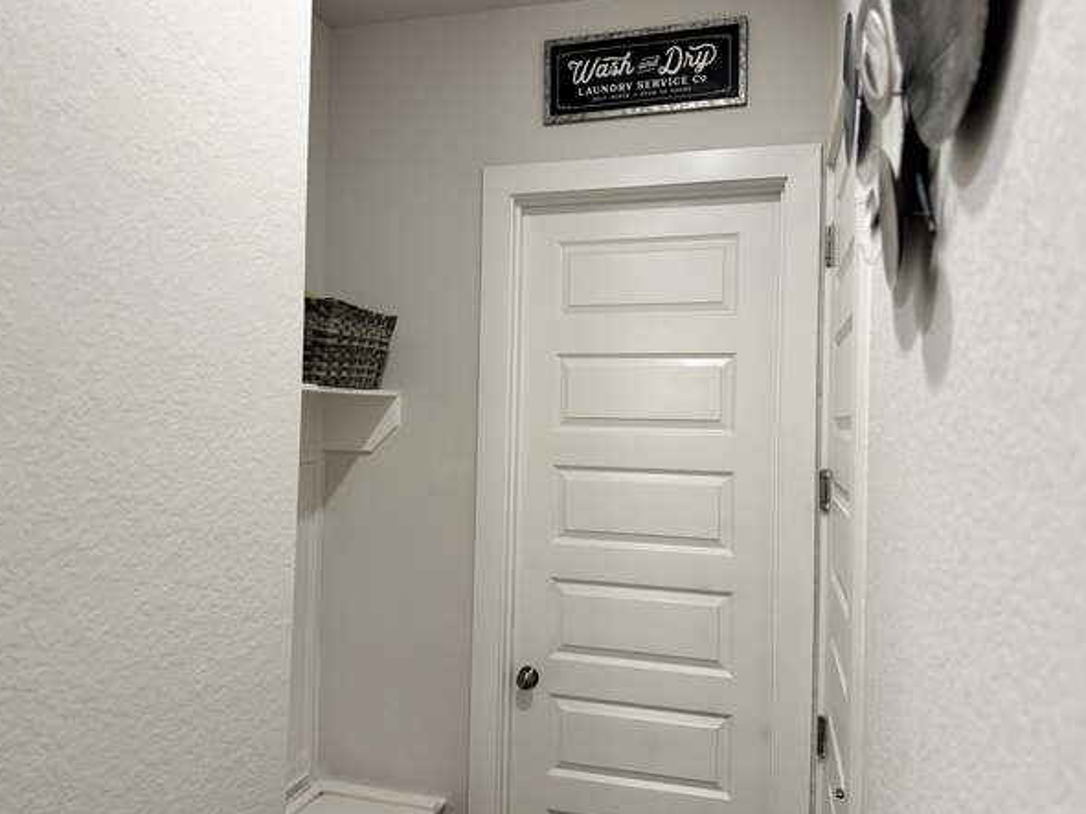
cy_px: 408
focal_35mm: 26
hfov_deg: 67.3
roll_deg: -1.6
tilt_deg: +0.3
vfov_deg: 53.0
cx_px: 531
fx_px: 816
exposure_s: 1/60
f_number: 1.78
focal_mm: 6.76
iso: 125
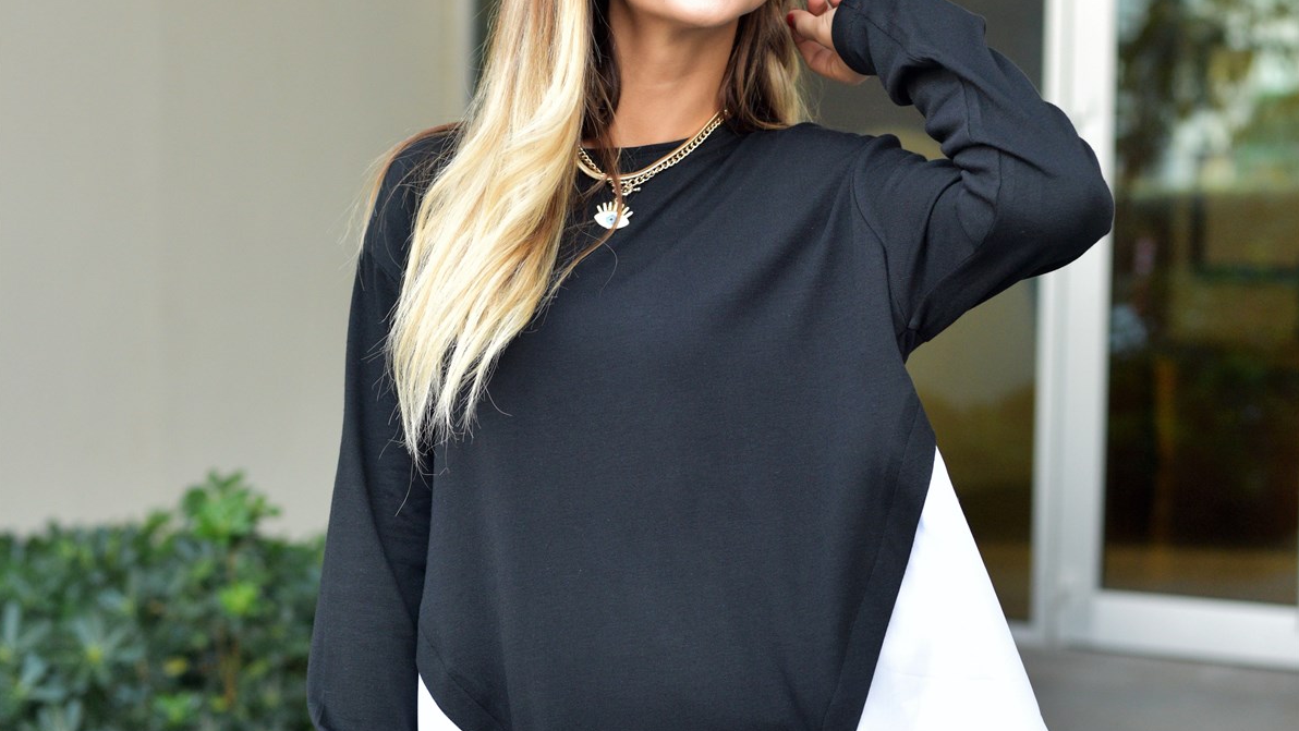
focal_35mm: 79
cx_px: 647
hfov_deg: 26.8
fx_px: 2722
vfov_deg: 15.2
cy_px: 555
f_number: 3.2
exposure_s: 1/250
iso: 1000
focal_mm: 50
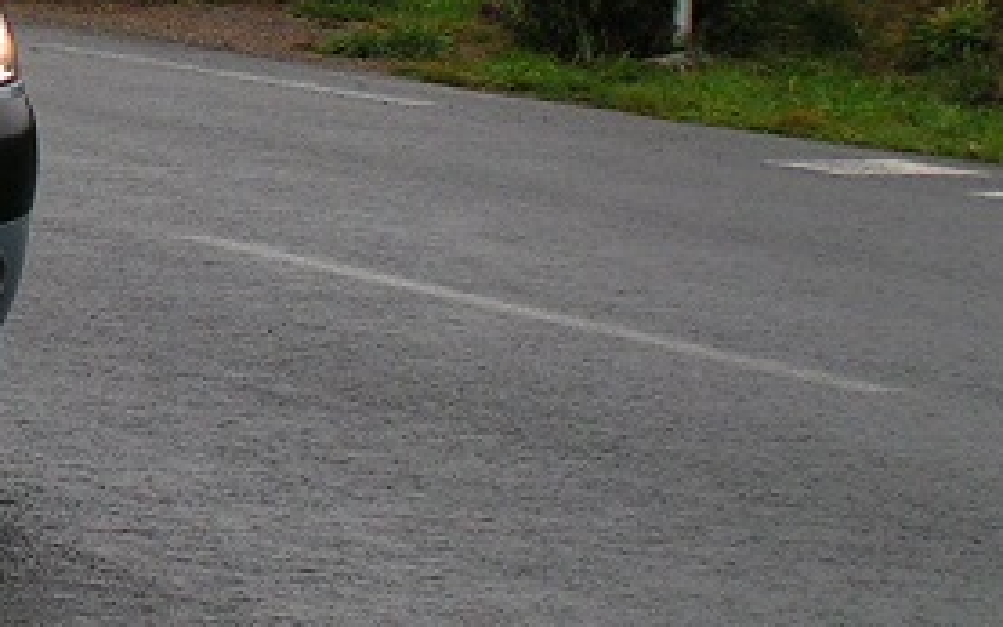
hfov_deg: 11.1
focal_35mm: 184
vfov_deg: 7.1
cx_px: -311
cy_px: -178
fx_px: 5029
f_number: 4.5
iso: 50
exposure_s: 1/80
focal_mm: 9.2
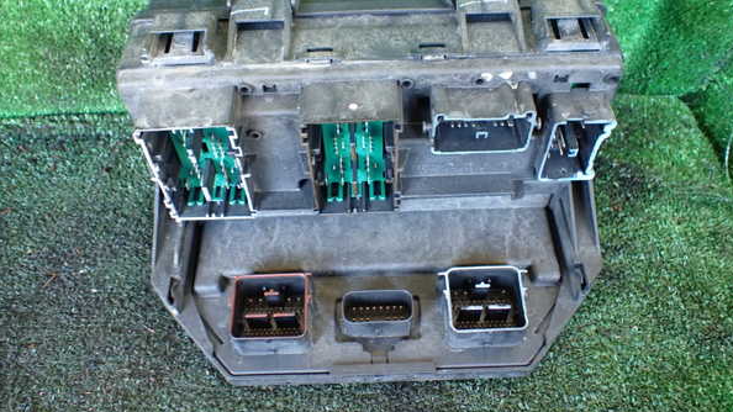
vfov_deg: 35.5
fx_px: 641
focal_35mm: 33
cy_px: 169
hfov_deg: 59.5
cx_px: 368
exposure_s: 1/50
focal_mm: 5.4
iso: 800
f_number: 2.3
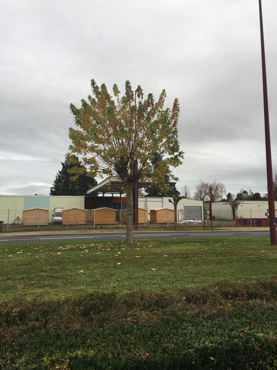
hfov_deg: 48.2
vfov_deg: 61.7
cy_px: 185
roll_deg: +0.0
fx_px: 309
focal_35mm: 29
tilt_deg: +9.0
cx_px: 138
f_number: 2.2
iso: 32
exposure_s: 1/186
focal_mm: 4.15
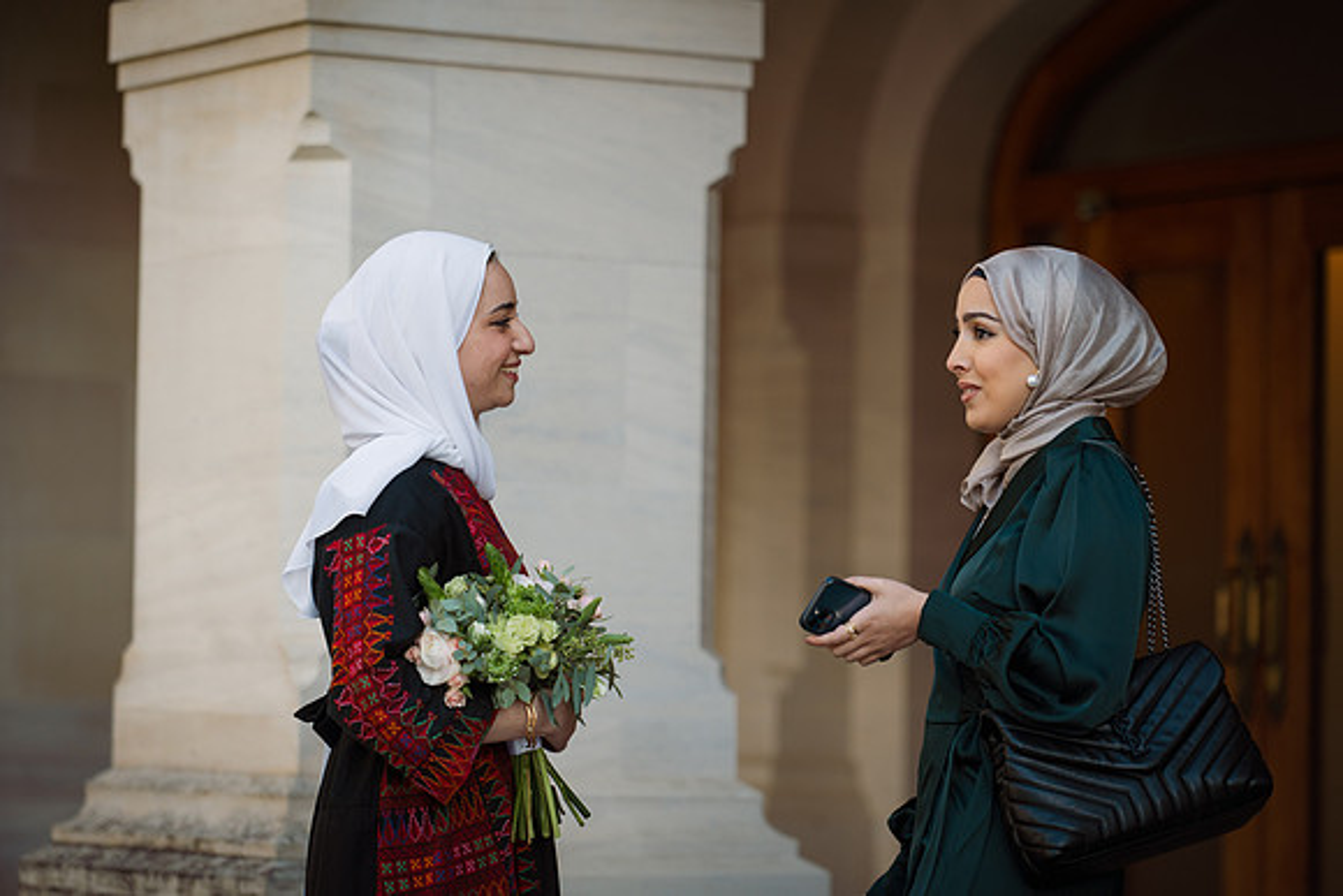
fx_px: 5224
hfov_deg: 14.7
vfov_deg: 9.8
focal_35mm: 140
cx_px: 672
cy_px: 448
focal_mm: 140
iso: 200
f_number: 2.8
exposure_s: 1/800
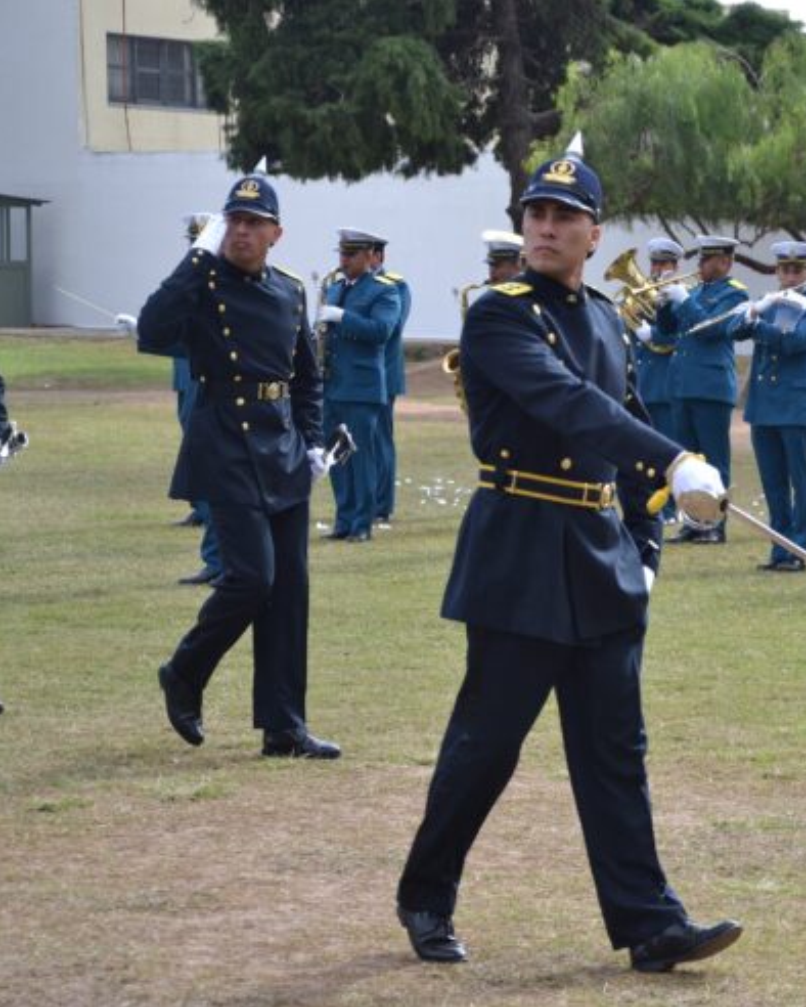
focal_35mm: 133
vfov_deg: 14.5
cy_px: 508
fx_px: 3963
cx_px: 698
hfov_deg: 11.5
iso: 320
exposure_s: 1/500
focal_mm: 62
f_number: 5.6
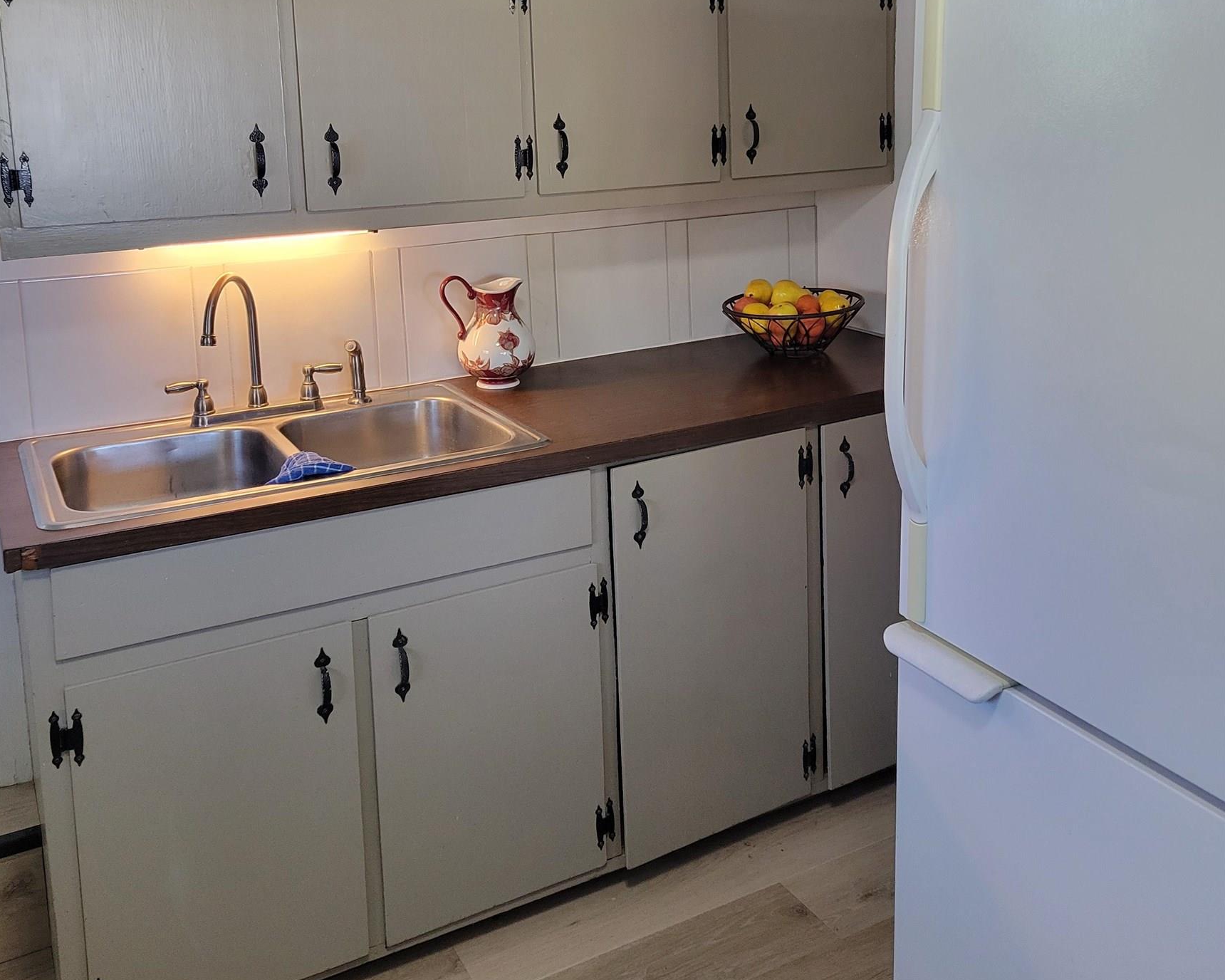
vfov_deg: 42.3
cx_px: 611
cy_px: 266
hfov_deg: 52.8
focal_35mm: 34
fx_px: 1233
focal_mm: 5.4
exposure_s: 1/120
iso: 320
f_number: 1.8
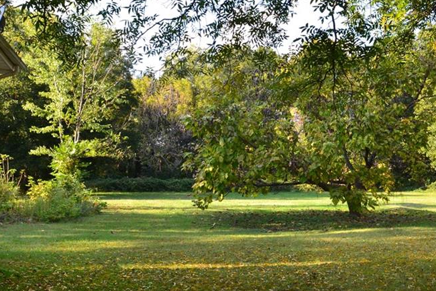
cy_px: 147
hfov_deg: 38.2
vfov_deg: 26.0
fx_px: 630
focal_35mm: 52
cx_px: 234
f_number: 9
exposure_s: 1/125
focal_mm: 22
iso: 400
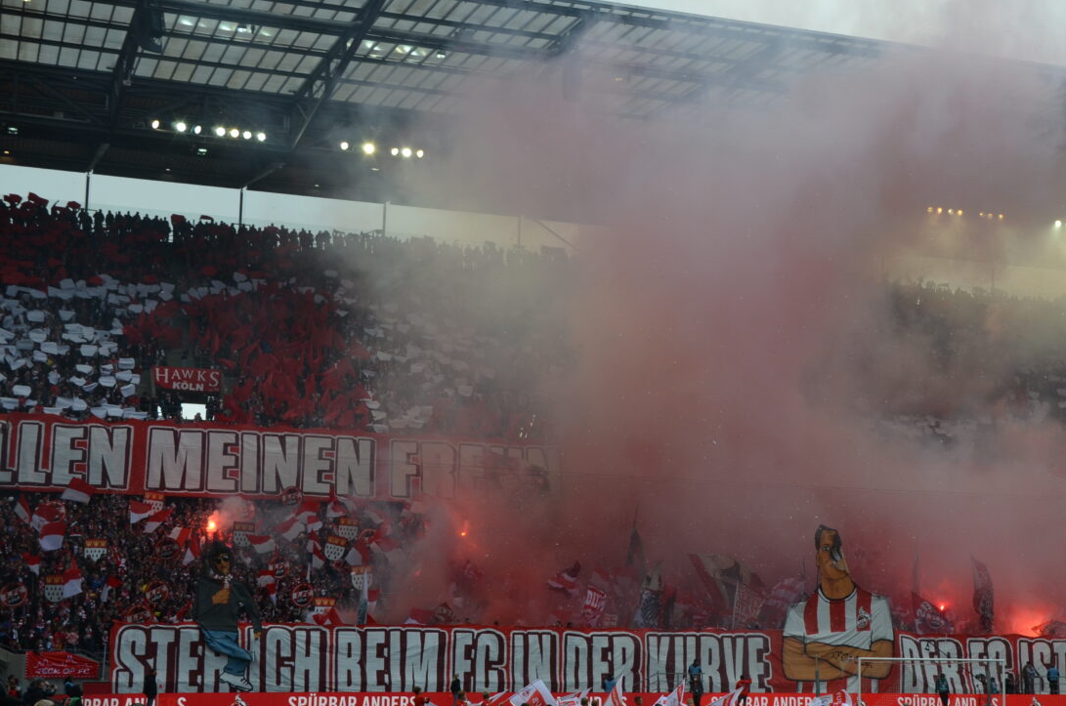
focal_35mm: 66
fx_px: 1951
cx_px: 751
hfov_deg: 30.2
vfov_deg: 20.5
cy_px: 343
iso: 200
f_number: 8
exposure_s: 1/250
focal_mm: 30
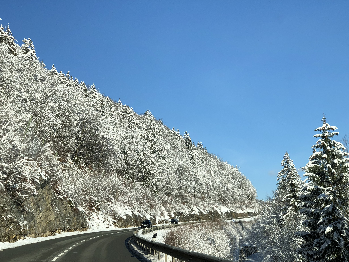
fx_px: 675
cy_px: 167
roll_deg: +2.9
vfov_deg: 21.9
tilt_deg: +10.5
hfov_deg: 28.9
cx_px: 145
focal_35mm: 67
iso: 16
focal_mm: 6
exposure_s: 1/1116
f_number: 2.4
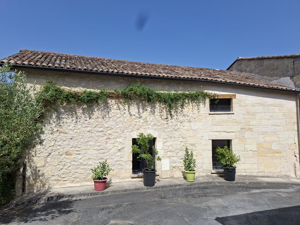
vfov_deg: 58.9
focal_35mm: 23
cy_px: 112
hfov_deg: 73.9
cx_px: 150
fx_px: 199
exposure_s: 1/2227
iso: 50
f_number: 1.8
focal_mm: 5.54
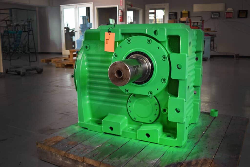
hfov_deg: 53.1
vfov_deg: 36.9
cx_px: 125
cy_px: 84
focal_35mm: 36
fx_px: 250
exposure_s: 1/80
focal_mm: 24
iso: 400
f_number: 4.5
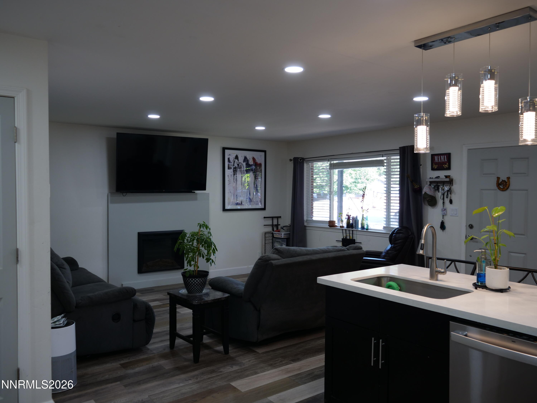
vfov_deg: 46.8
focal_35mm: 30
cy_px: 202
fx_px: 465
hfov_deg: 60.0
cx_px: 268
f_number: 3
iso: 200
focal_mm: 15
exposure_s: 1/60
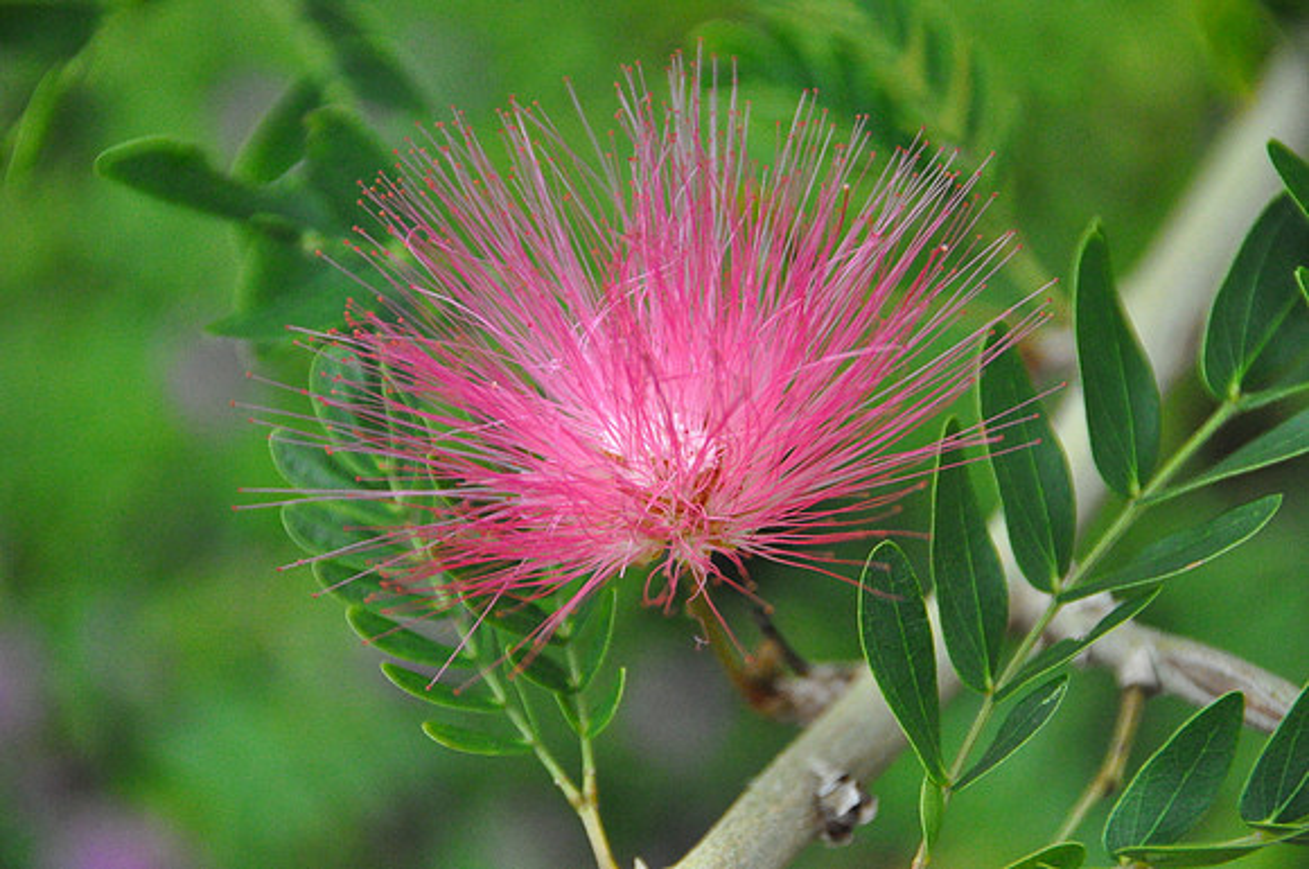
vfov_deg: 4.6
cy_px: 434
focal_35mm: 300
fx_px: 10893
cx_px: 654
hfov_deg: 6.9
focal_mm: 200
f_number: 5.6
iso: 3200
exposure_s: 1/1600
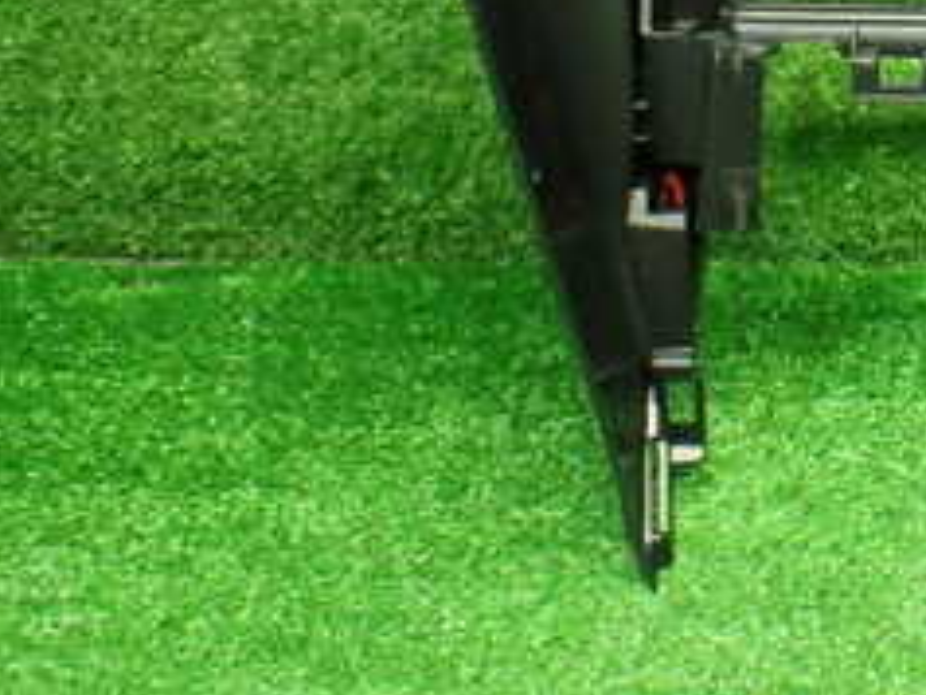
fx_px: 2034
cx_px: 1043
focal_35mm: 76
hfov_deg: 23.9
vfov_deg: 18.8
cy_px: -16
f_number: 2.3
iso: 800
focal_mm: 5.4
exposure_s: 1/80
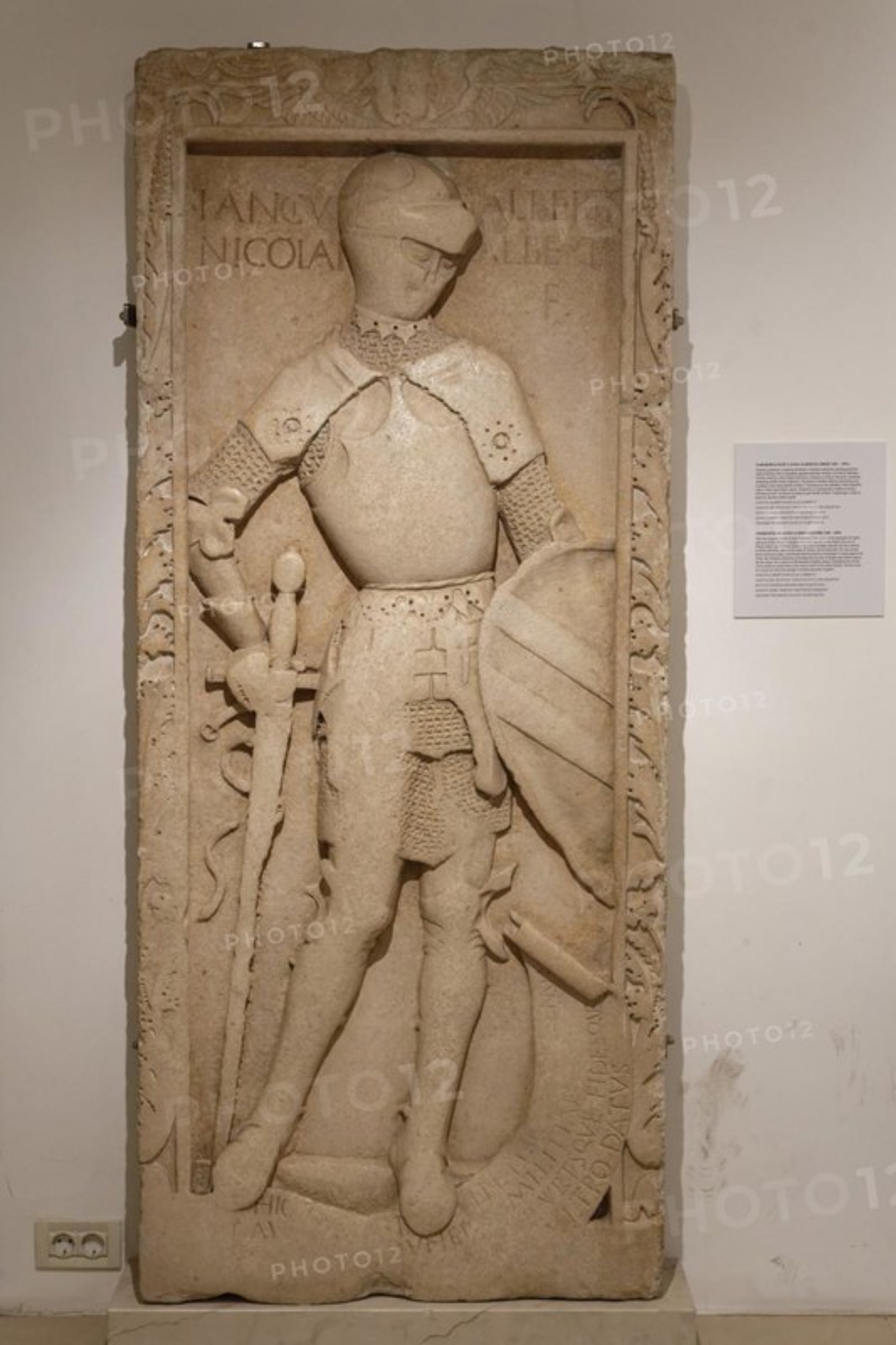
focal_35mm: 44
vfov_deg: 44.5
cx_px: 448
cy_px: 672
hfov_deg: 30.5
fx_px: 1643
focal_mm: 44
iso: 1250
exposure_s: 1/100
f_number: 5
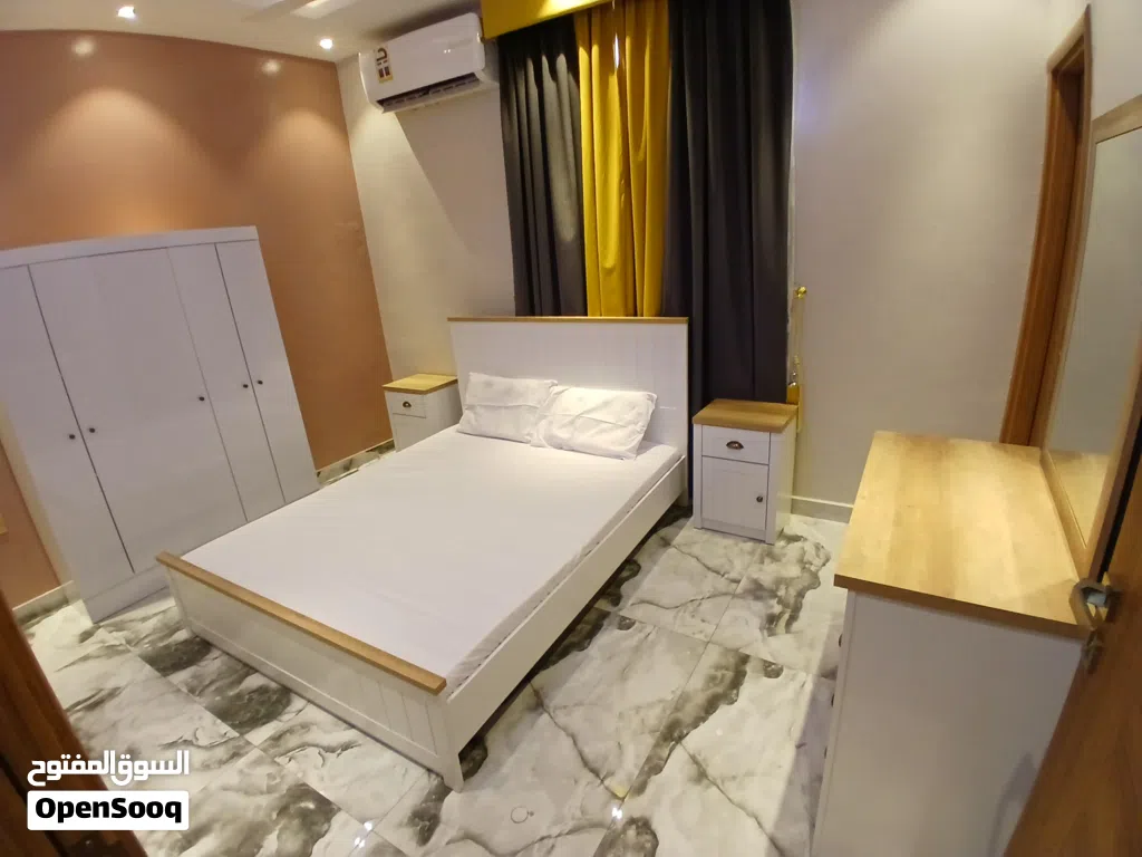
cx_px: 571
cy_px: 428
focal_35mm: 17
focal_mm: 1.4
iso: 200
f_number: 2.2
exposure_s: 1/33.3
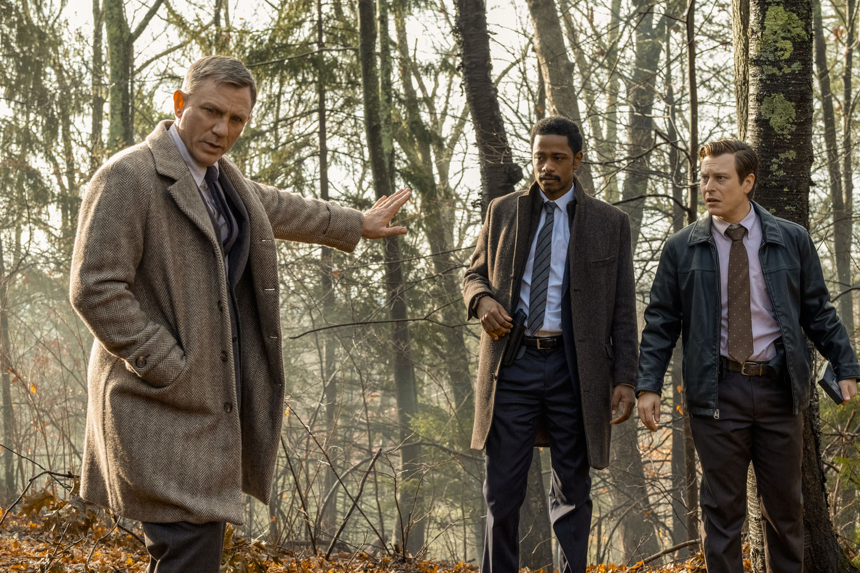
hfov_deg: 27.0
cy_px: 286
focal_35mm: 75
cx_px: 430
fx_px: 1792
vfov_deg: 18.2
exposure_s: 1/200
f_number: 6.4
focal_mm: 50
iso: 800
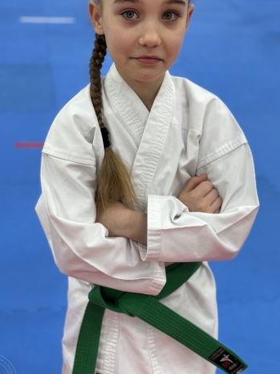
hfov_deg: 23.3
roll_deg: -2.7
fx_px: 679
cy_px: 167
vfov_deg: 30.7
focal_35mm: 63
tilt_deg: -23.3
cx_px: 141
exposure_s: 1/100
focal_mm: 6.86
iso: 64
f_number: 1.78
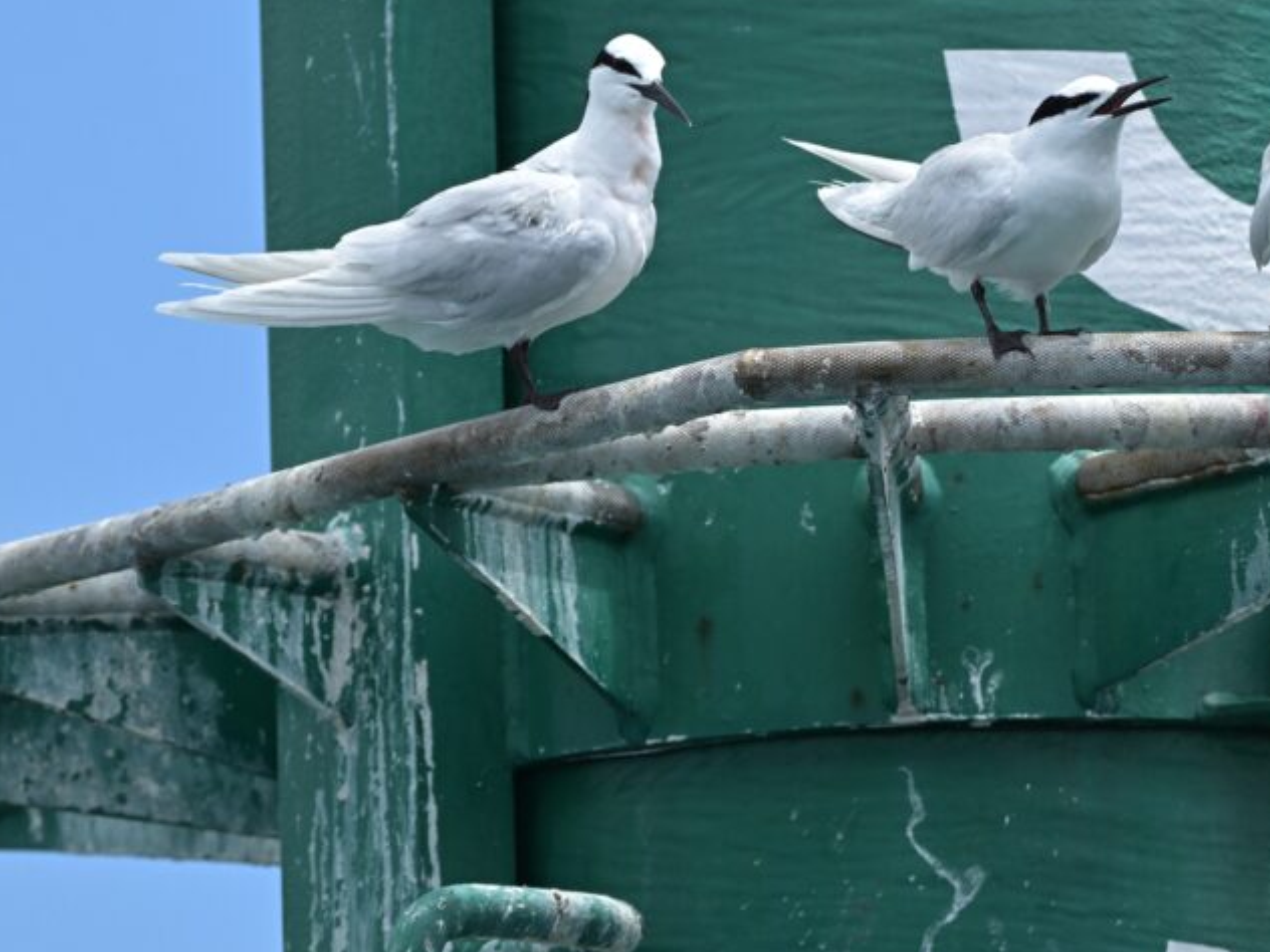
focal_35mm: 1096
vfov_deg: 1.4
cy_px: 171
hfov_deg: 1.8
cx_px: 1155
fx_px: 40210
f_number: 8
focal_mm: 600
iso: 1000
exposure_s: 1/3200
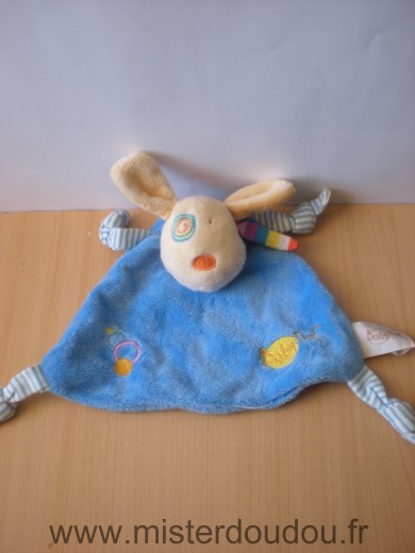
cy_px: 276
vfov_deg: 49.0
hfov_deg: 37.7
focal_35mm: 38
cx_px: 208
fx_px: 607
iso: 127
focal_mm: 6.3
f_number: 3.1
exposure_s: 1/56
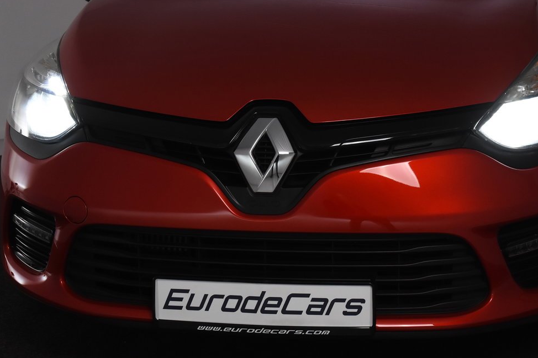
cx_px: 298
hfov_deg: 30.1
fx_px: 1001
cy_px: 163
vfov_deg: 20.3
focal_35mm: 67
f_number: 7.1
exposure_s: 1/200
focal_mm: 34
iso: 1600
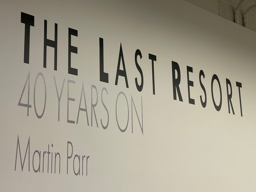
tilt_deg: +14.4
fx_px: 495
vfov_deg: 21.9
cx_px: 130
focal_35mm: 67
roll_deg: +1.2
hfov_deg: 29.0
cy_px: 100
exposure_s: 1/62
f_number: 2.2
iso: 200
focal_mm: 7.5
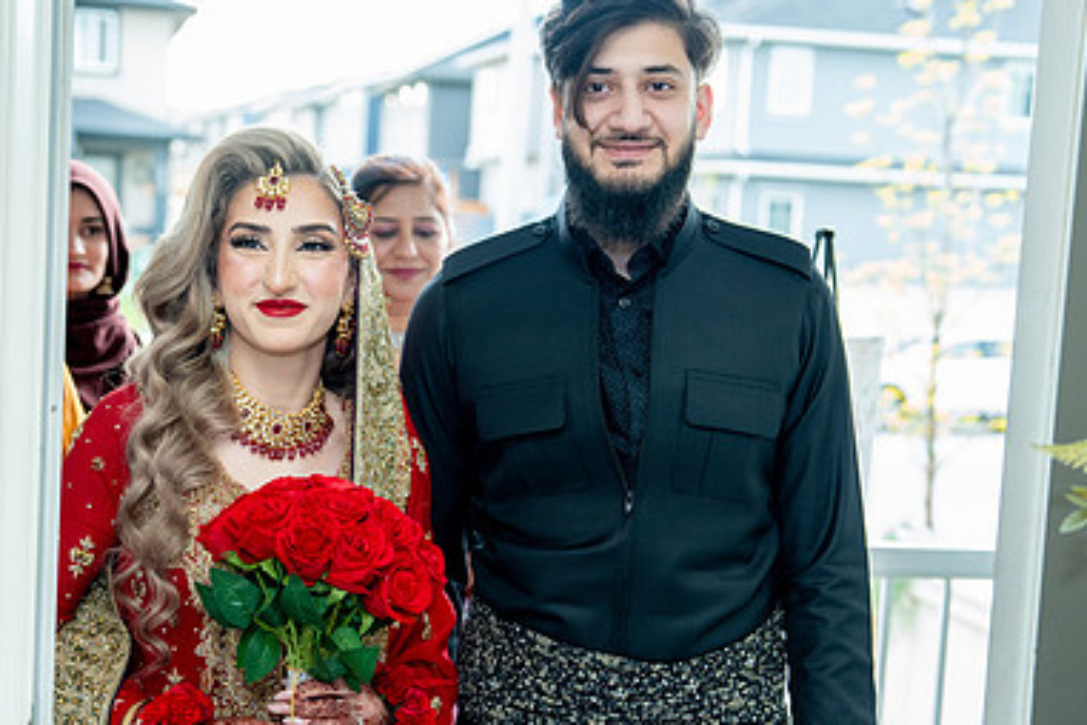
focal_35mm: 67
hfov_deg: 30.1
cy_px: 432
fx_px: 2023
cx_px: 496
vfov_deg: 20.3
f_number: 2.8
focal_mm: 44
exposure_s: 1/200
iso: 1000
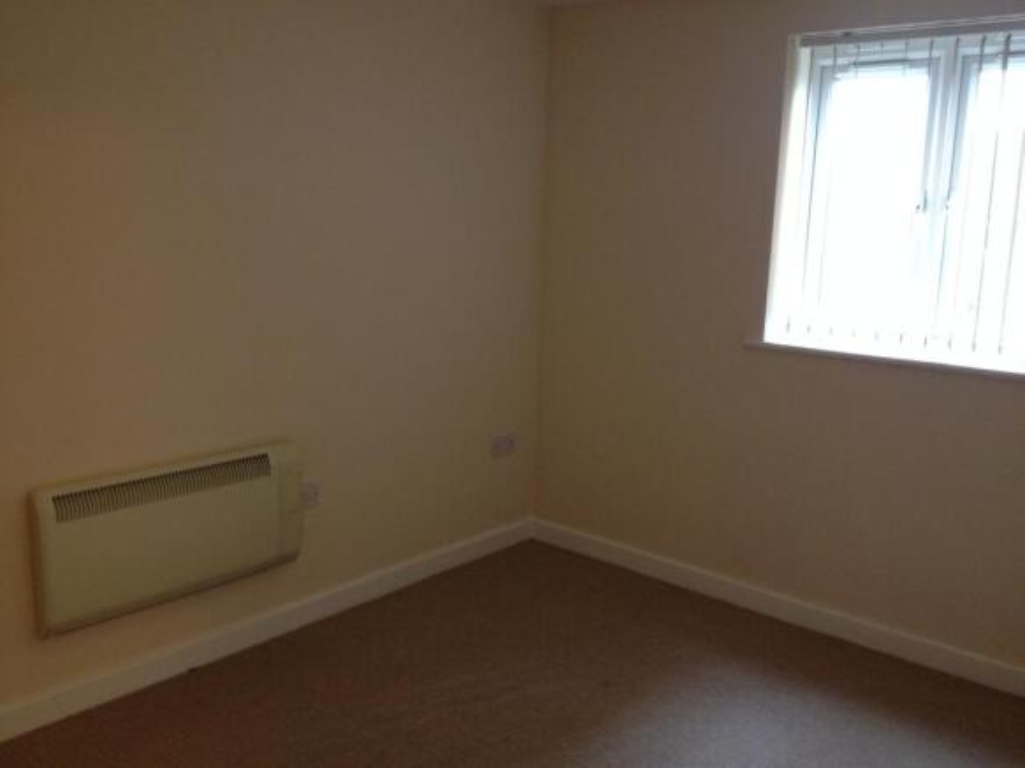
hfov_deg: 52.6
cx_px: 512
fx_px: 1036
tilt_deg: -12.0
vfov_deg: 40.7
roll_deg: -1.2
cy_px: 384
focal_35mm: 35
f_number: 2.4
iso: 200
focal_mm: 4.28
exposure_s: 1/20
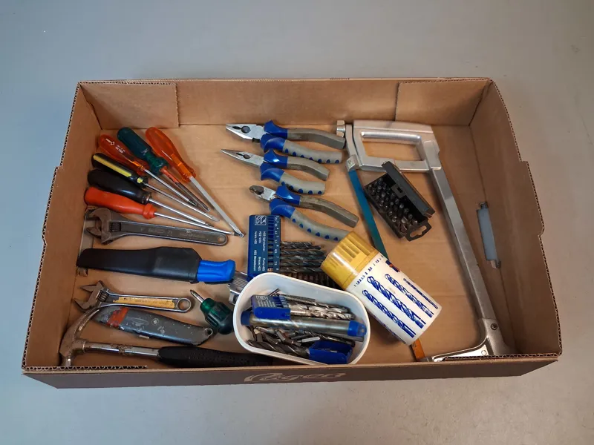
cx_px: 297
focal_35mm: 27
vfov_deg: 51.4
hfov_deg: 65.3
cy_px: 222
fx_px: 463
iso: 500
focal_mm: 4
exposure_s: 1/50
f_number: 1.8
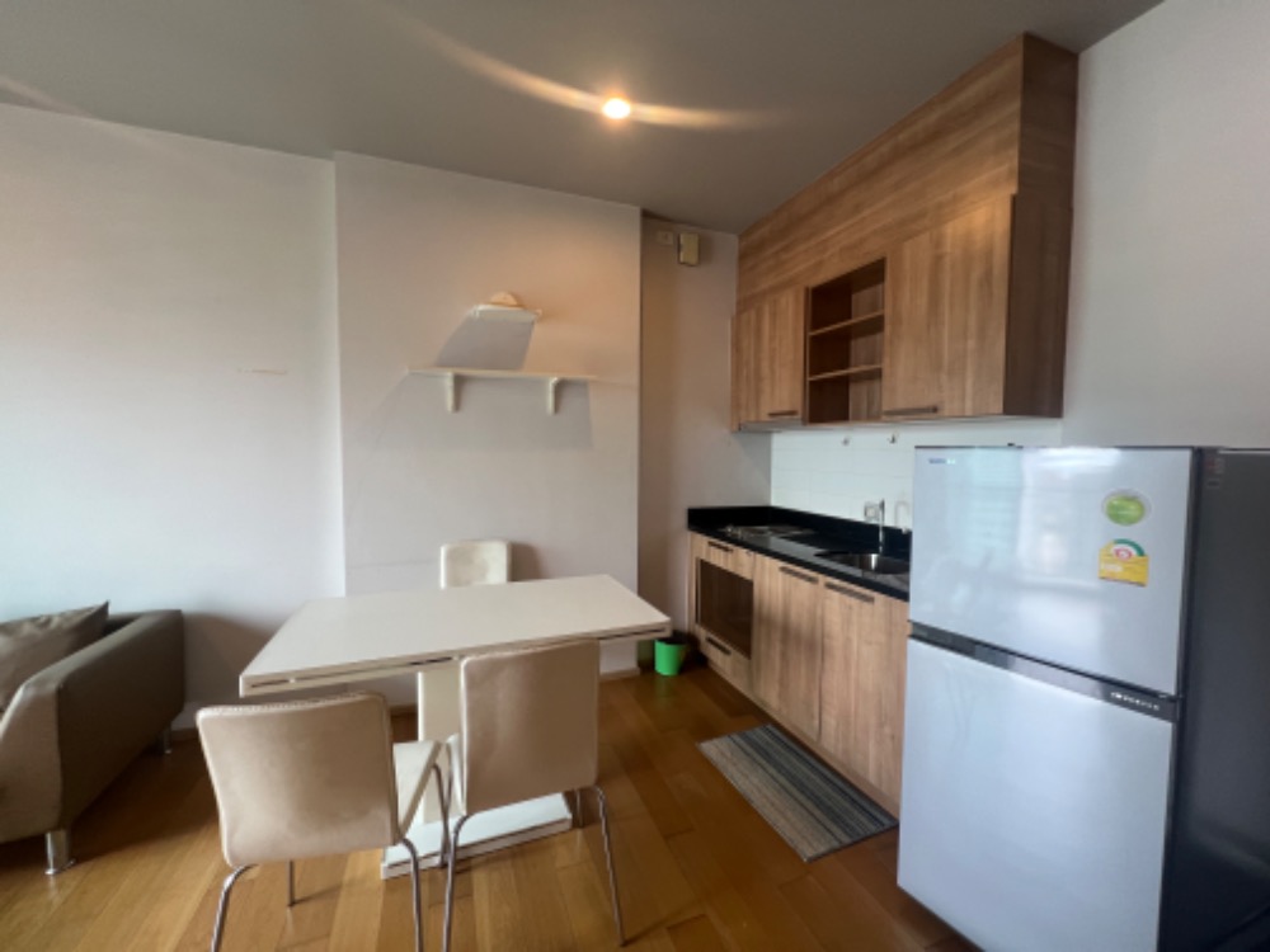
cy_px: 476
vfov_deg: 89.9
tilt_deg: -1.6
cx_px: 635
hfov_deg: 106.2
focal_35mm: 13
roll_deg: +2.4
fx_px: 477
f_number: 1.8
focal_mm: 1.57
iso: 100
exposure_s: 1/100
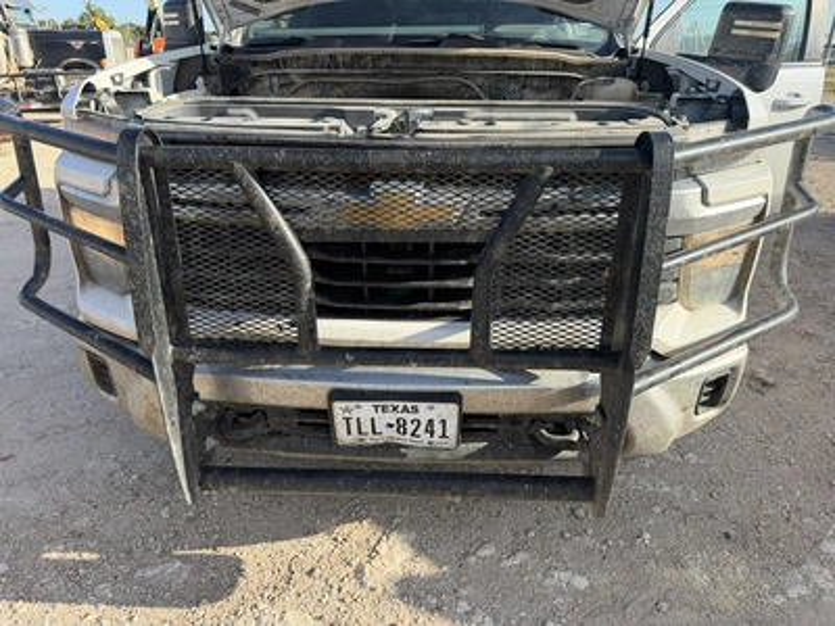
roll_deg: -1.3
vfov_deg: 56.8
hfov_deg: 71.6
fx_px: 579
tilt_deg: -24.2
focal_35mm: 24
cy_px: 313
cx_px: 418
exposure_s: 1/1727
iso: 100
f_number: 1.78
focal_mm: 6.76
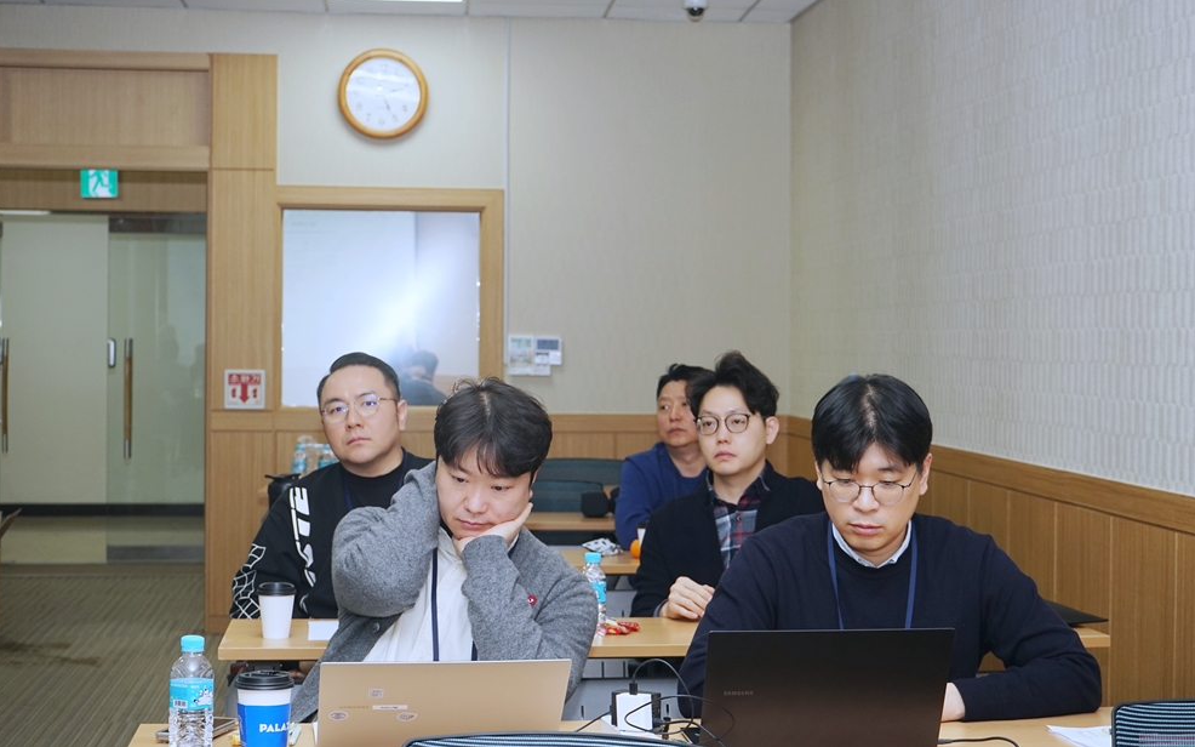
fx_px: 1986
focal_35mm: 61
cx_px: 601
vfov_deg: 21.3
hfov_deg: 33.5
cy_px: 344
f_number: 7.1
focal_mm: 59
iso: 320
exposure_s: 1/60
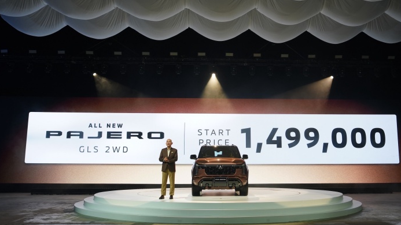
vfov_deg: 34.7
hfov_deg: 58.0
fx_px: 362
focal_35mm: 34
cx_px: 214
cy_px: 117
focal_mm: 25.5
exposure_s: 1/16.8
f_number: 3.5
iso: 800
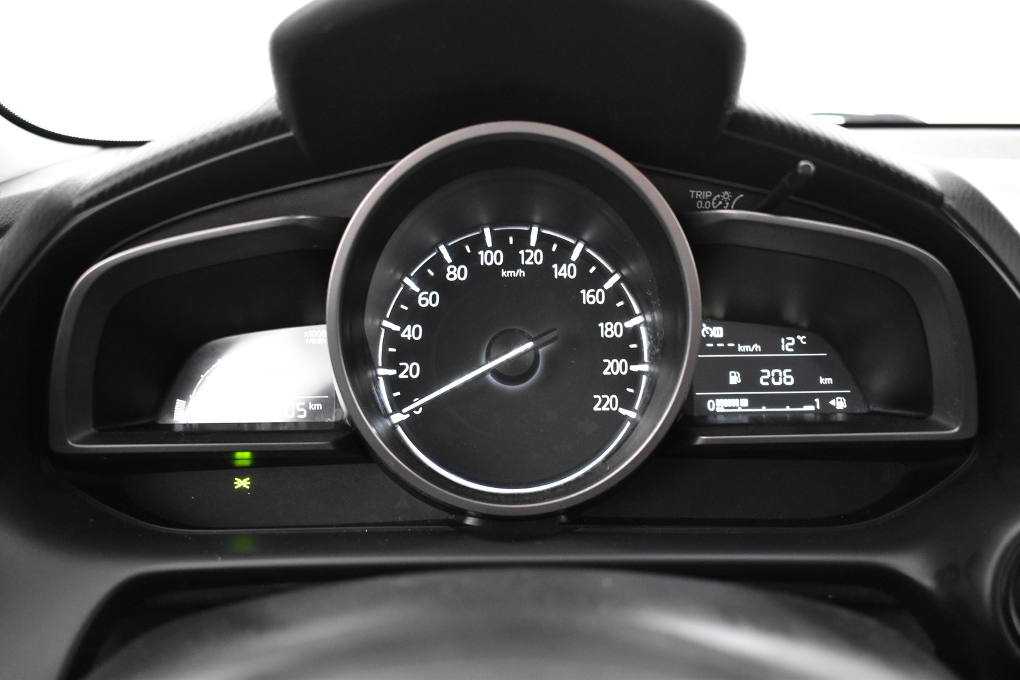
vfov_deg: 40.0
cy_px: 340
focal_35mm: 33
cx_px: 510
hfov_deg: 57.2
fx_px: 935
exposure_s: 1/13
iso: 3200
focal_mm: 22
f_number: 3.8
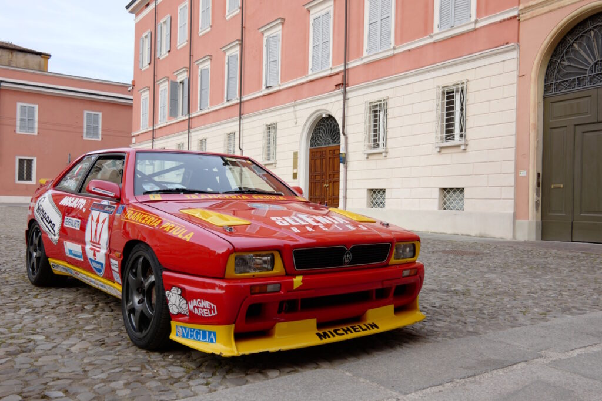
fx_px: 552
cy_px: 200
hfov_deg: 57.2
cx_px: 301
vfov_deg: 40.0
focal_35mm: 33
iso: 100
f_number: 3.8
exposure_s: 1/200
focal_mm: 22
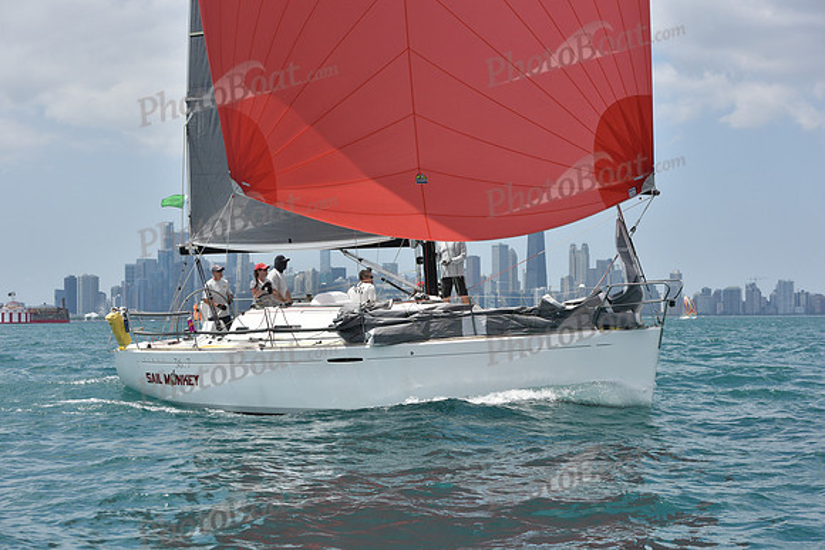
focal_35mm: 70
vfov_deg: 19.5
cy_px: 275
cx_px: 412
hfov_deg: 28.8
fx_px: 1604
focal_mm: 70
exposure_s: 1/1250
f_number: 8
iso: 250
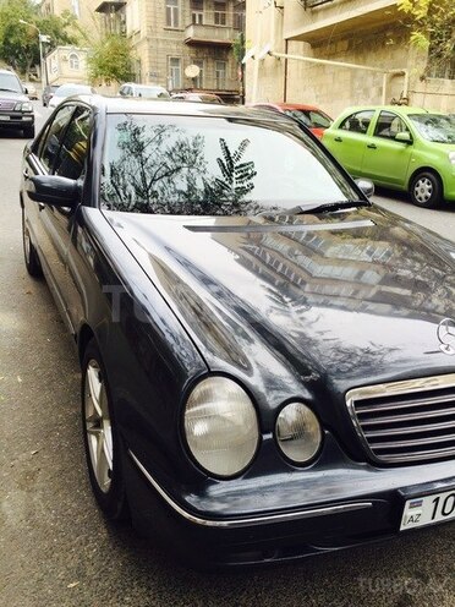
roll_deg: +0.1
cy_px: 304
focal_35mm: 29
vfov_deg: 61.7
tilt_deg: -17.5
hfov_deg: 48.2
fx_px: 508
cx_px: 228
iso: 32
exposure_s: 1/128
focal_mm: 4.15
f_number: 2.2
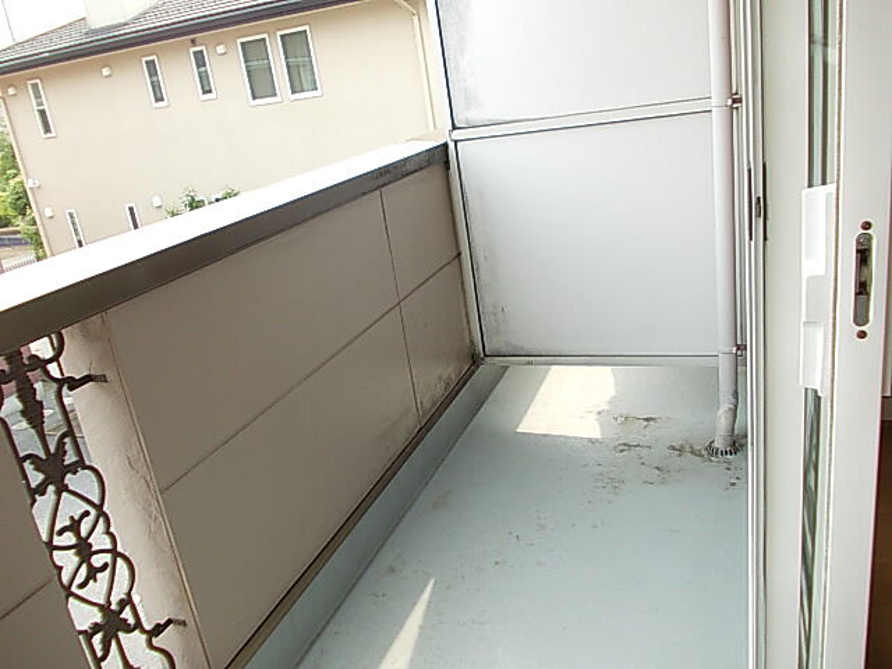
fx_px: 722
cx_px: 446
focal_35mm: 28
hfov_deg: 63.4
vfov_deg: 49.7
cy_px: 334
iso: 80
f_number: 2.7
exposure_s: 1/160
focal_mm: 4
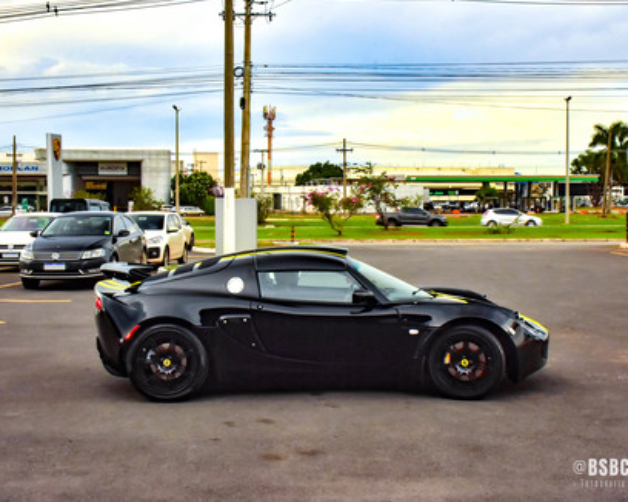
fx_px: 865
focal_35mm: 47
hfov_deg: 39.9
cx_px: 312
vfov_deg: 32.3
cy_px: 247
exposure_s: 1/100
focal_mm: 27
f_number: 18
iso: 800
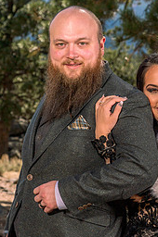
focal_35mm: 88
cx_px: 120
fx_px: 581
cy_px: 145
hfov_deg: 15.4
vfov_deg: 23.1
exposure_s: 1/2500
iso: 200
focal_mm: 50
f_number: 4.5
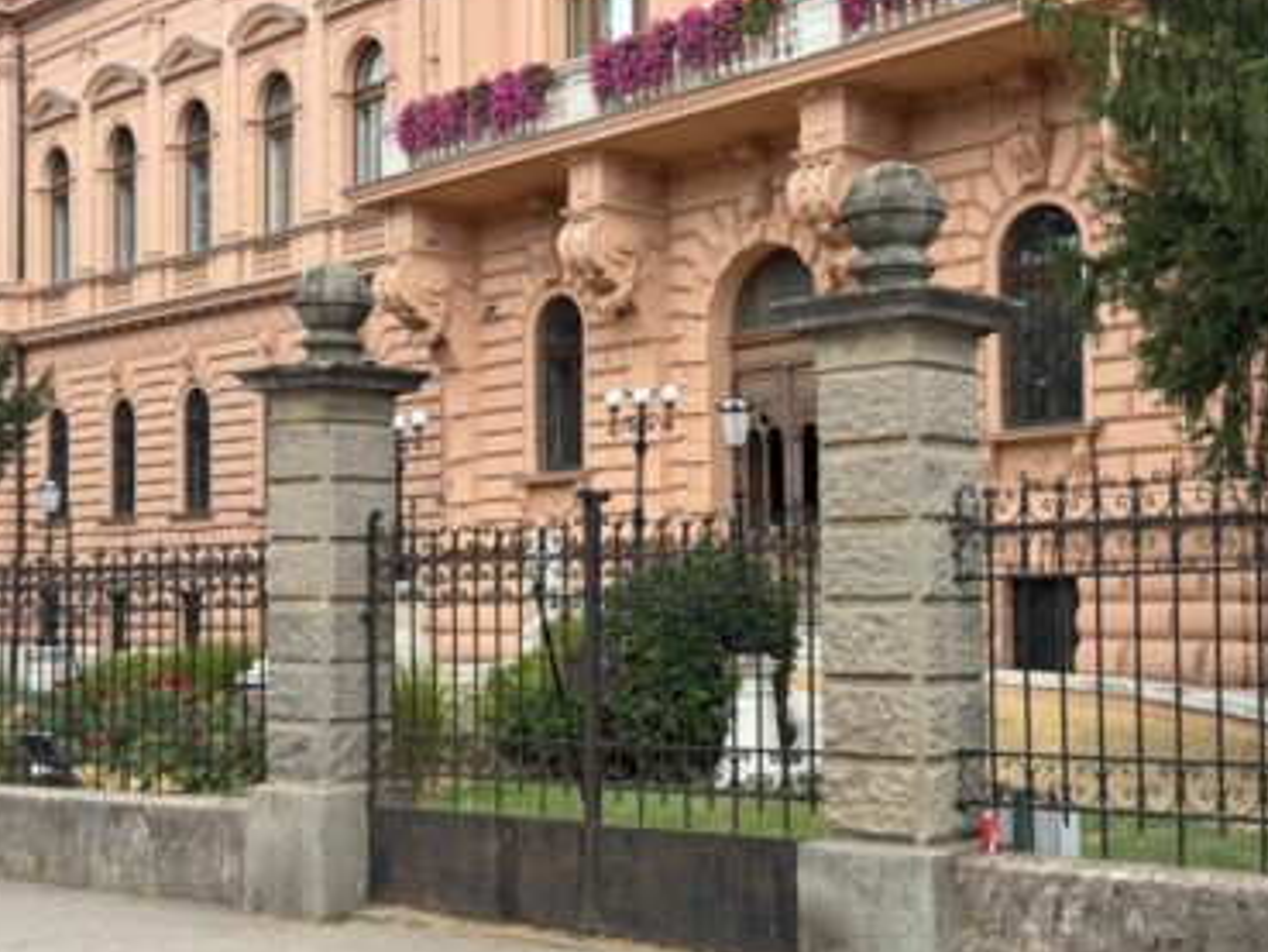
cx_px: 660
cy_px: 491
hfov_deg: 36.8
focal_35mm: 52
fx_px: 1905
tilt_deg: +1.9
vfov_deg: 28.0
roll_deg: +0.3
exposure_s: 1/1133
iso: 64
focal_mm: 6.76
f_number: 1.78
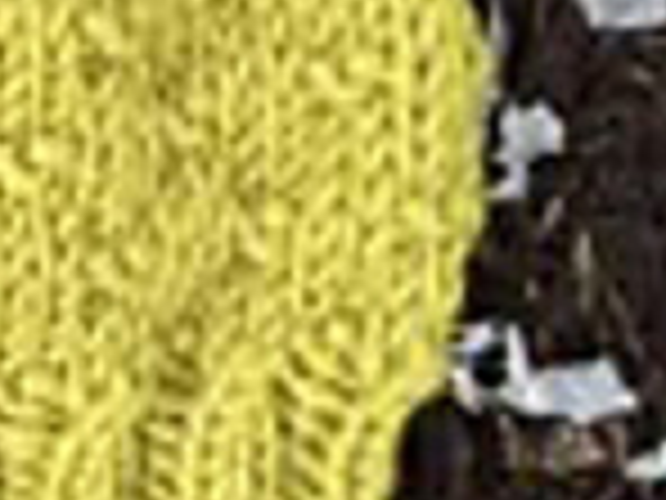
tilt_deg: -73.6
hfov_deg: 14.7
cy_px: 126
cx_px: -310
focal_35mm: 125
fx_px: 2405
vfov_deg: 11.8
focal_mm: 4.15
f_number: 2.2
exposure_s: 1/153
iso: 32
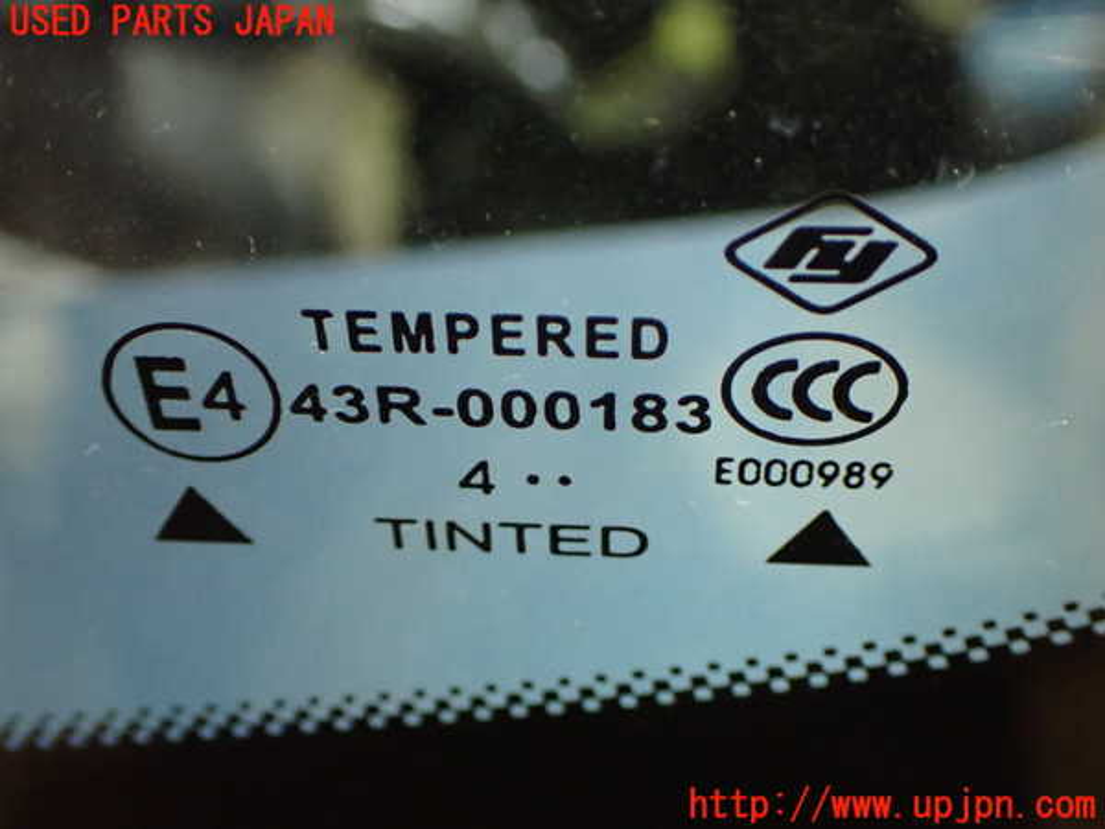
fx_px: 1309
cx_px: 552
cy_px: 414
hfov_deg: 45.8
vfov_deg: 35.1
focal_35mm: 41
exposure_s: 1/40
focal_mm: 7.31
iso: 1250
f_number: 2.8
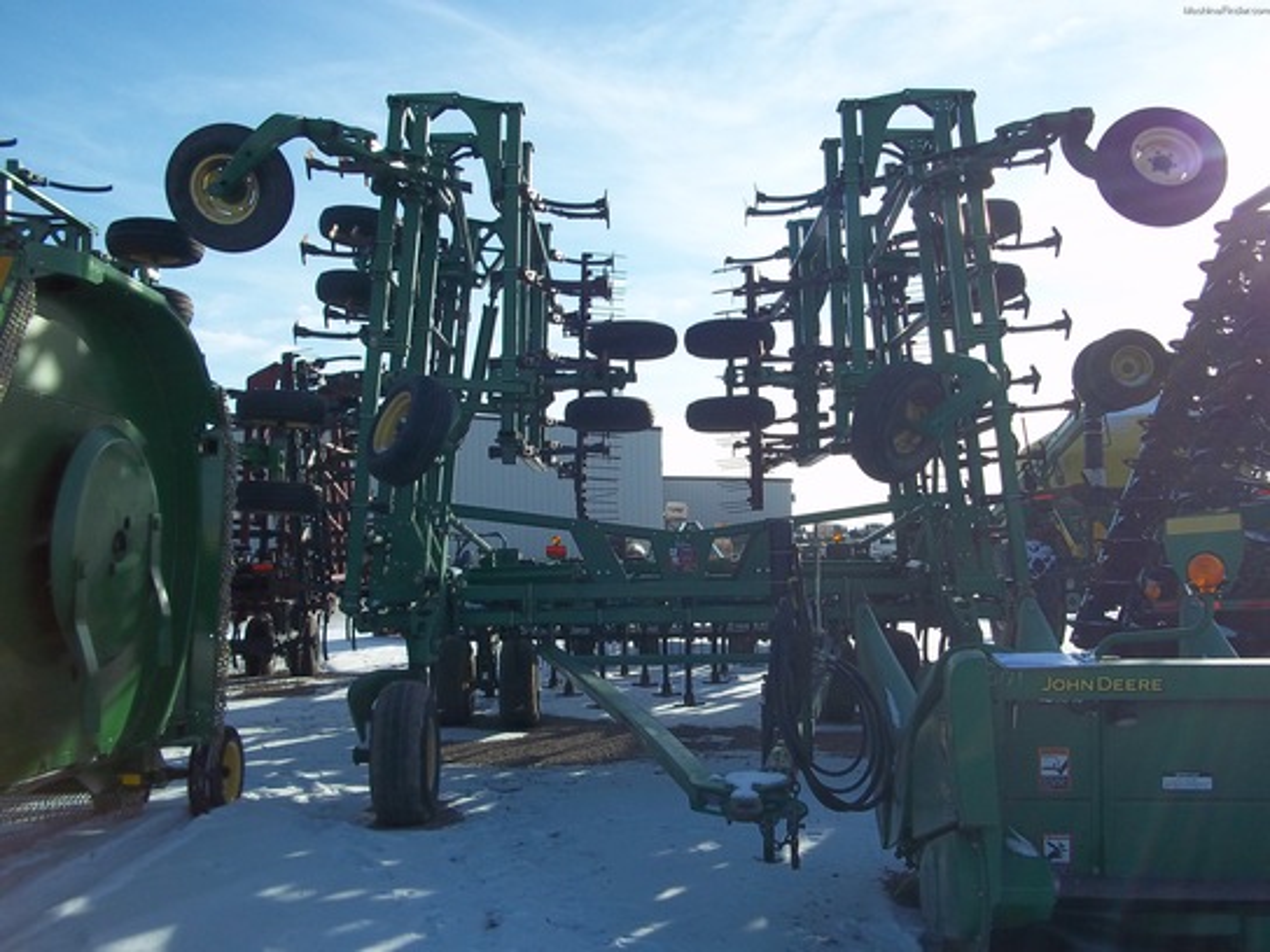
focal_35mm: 36
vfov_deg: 39.7
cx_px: 635
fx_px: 1321
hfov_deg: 51.4
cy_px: 476
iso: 80
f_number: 8
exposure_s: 1/200
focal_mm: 6.5
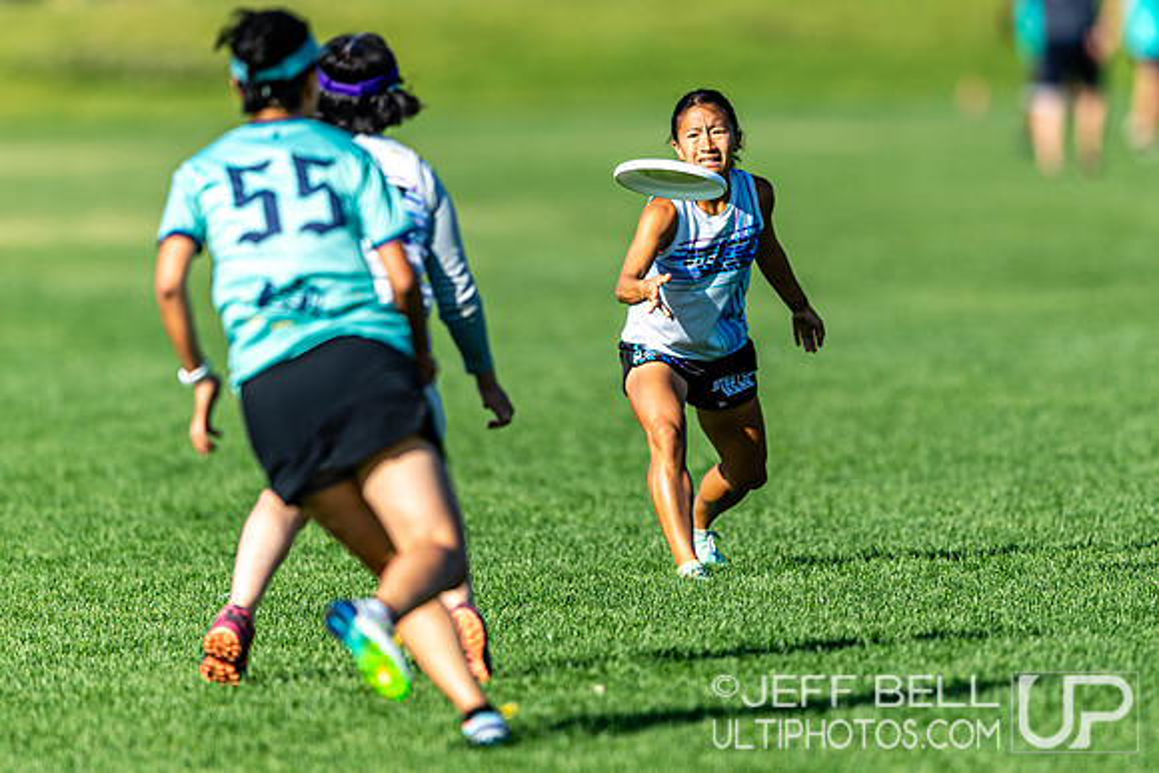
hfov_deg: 3.0
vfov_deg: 2.0
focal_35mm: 683
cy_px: 264
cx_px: 636
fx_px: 21995
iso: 100
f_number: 2.8
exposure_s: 1/2500
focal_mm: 400
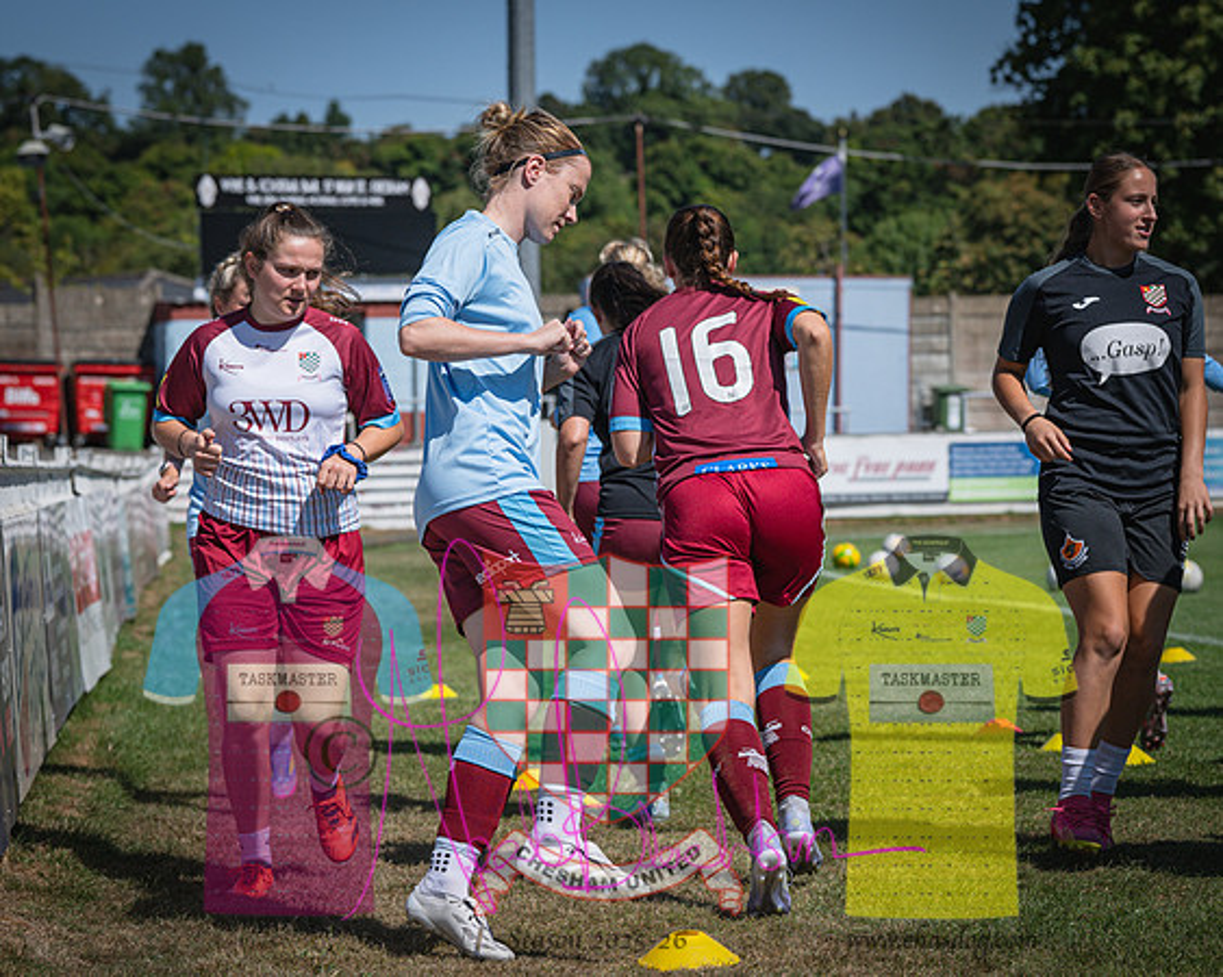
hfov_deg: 18.4
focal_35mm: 104
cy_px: 511
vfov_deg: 14.8
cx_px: 602
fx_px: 3775
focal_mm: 75
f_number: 4
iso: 200
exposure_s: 1/4000
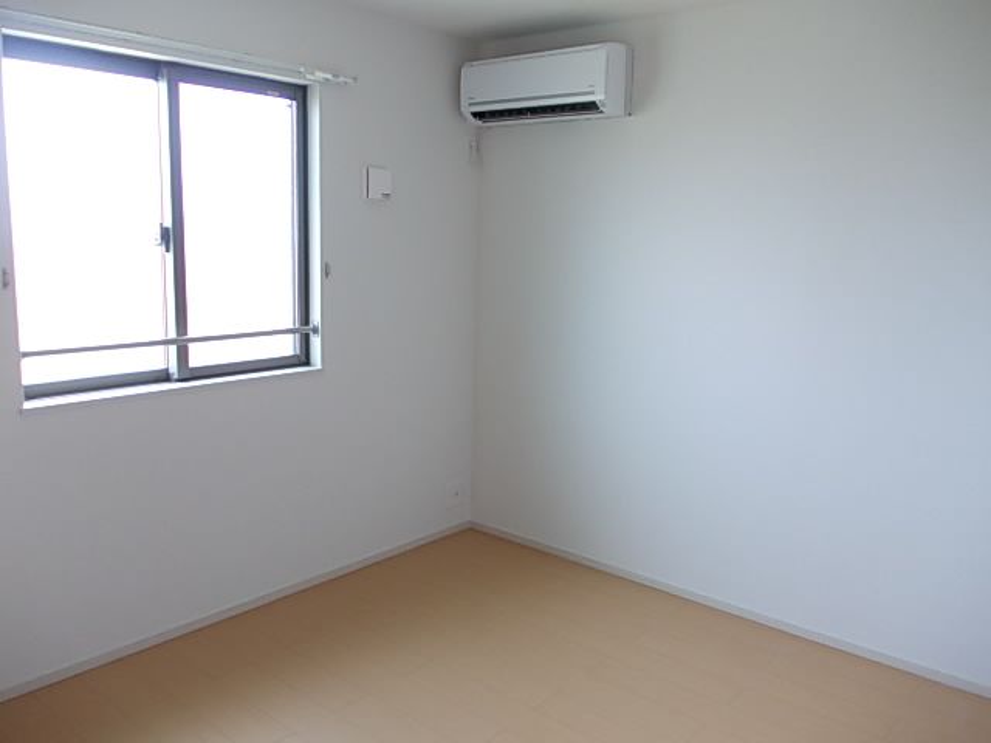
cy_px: 372
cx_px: 496
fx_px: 802
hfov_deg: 63.4
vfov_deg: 49.7
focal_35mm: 28
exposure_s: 1/25
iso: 80
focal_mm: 4
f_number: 2.7
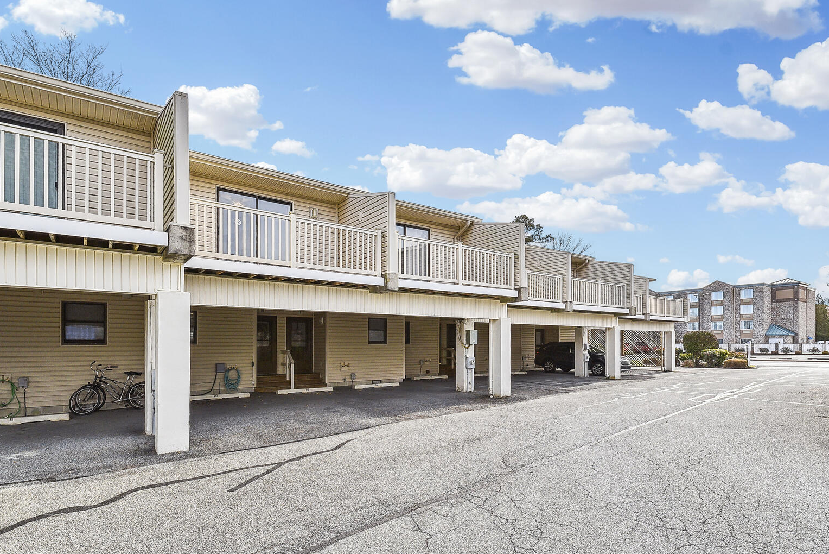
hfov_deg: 90.0
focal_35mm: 18
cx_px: 419
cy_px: 275
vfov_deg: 67.4
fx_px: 415
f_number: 9
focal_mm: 17
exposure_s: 1/320
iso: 200
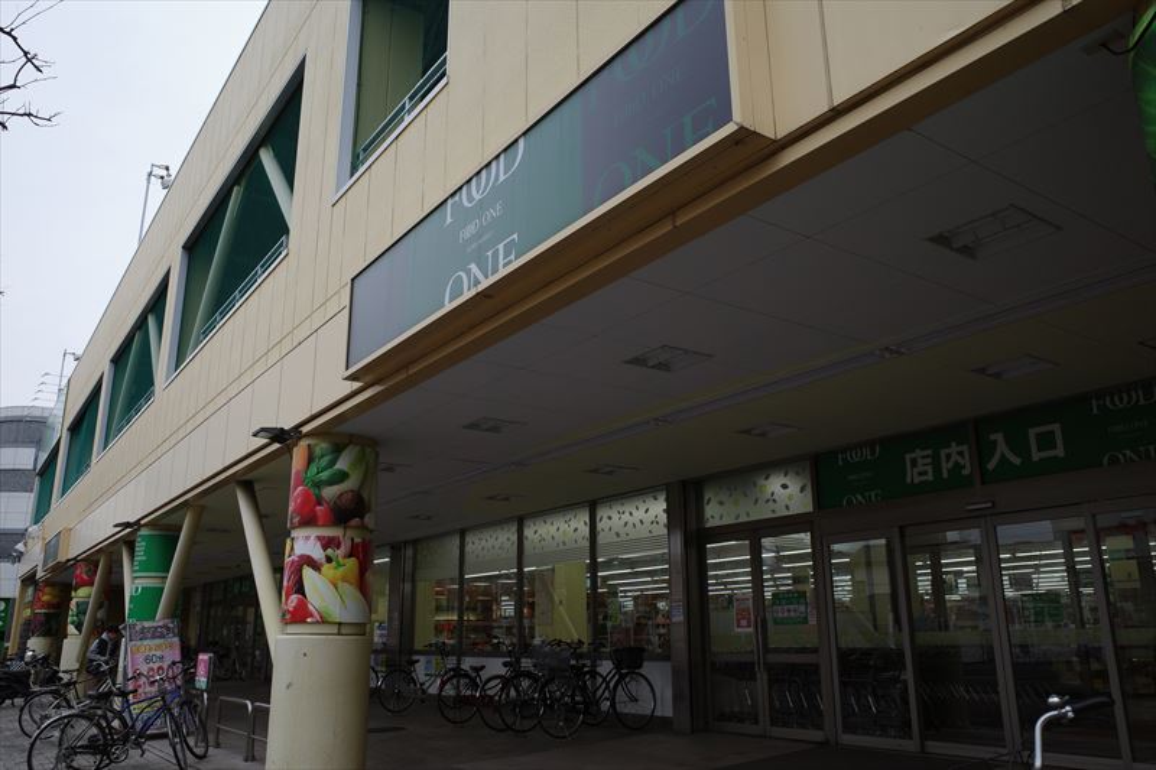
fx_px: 899
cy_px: 385
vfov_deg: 46.4
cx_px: 578
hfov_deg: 65.5
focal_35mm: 28
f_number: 5
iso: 200
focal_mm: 18.3
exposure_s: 1/400
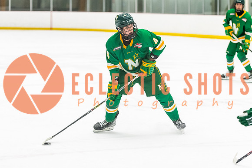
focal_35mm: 152
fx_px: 1067
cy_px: 65
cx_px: 129
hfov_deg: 13.5
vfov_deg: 9.0
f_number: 2.8
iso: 3200
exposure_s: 1/800
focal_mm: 102
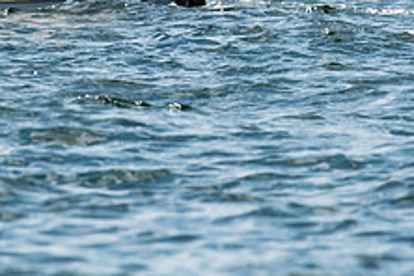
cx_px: 56
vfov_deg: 1.1
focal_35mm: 1213
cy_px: -81
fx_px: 13948
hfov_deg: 1.7
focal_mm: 300
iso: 320
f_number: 5.6
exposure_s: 1/2500
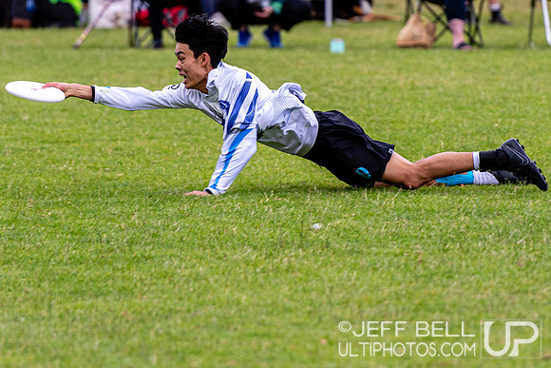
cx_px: 318
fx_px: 6911
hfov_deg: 4.6
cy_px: 103
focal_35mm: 451
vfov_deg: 3.0
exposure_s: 1/1000
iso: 200
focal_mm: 200
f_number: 3.2
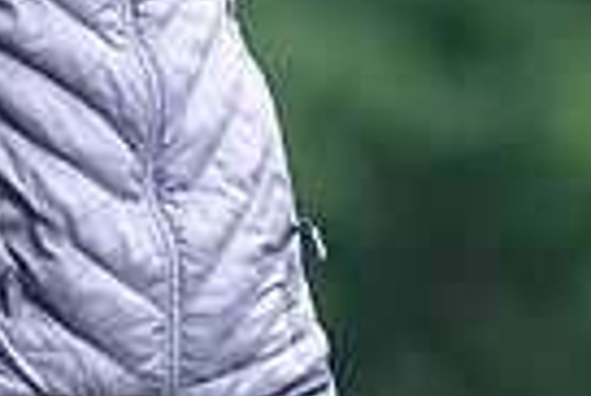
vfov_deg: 0.6
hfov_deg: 0.8
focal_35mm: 2487
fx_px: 40871
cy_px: -442
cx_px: -187
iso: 1000
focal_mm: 390
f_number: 5.6
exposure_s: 1/1000
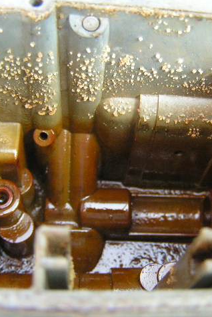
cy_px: 158
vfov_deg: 37.5
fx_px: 468
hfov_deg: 25.4
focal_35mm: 53
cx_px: 131
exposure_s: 1/50
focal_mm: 6.3
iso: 160
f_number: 2.8
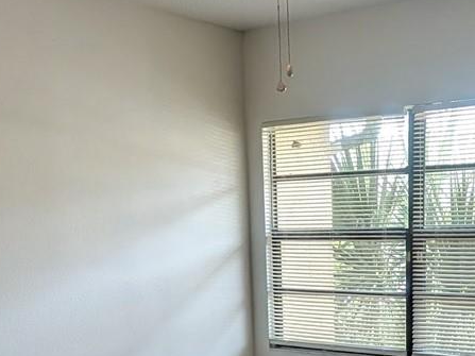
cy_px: 198
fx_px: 590
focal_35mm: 43
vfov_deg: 33.5
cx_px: 324
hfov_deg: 43.1
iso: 52
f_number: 1.7
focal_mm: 2.02
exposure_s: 1/124
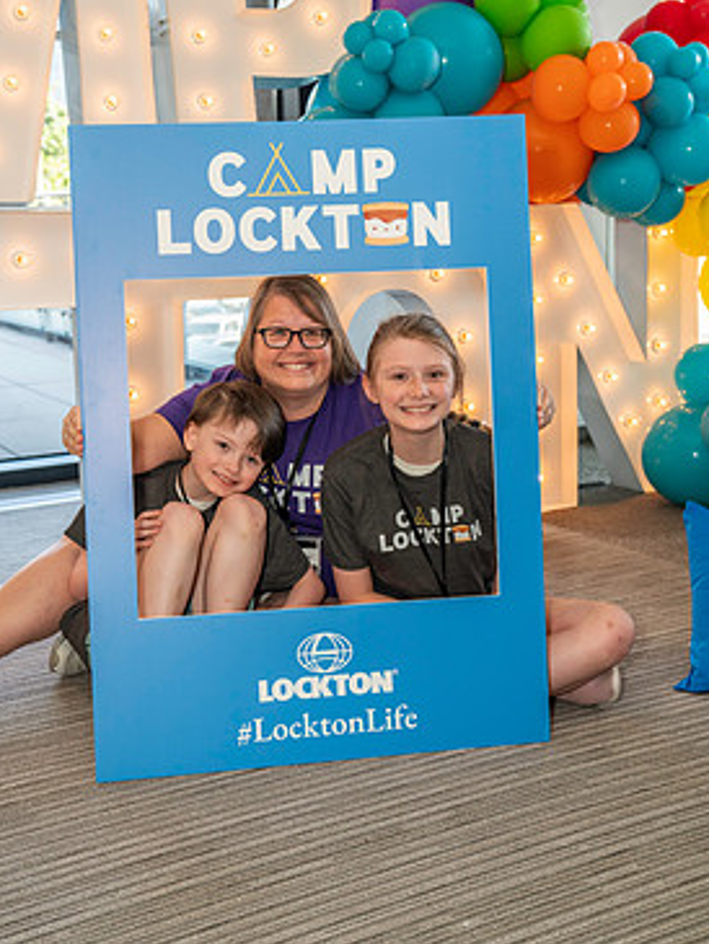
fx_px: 1228
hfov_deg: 32.2
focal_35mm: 45
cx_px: 323
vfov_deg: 42.0
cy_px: 409
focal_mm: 38
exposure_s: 1/200
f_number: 4.5
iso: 1000
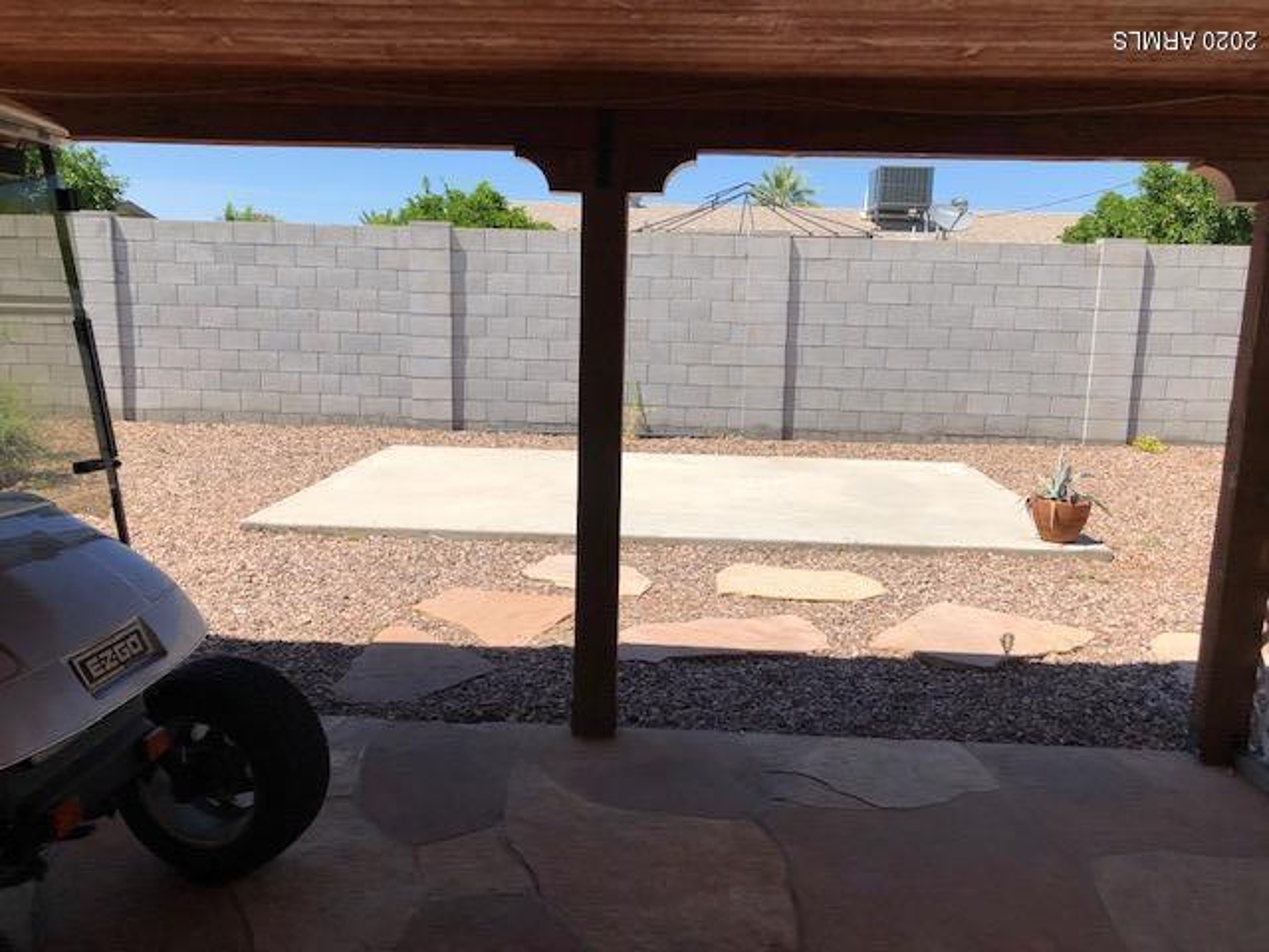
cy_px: 476
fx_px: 1026
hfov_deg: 63.4
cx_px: 634
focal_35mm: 28
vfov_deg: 49.7
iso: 20
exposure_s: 1/2183
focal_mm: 4
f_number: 1.8
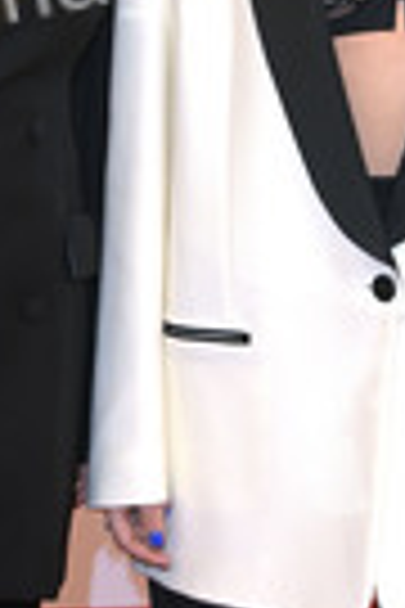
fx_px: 3105
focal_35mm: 184
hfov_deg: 7.5
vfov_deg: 11.2
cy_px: 185
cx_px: 112
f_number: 6.3
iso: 400
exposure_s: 1/250
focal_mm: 62
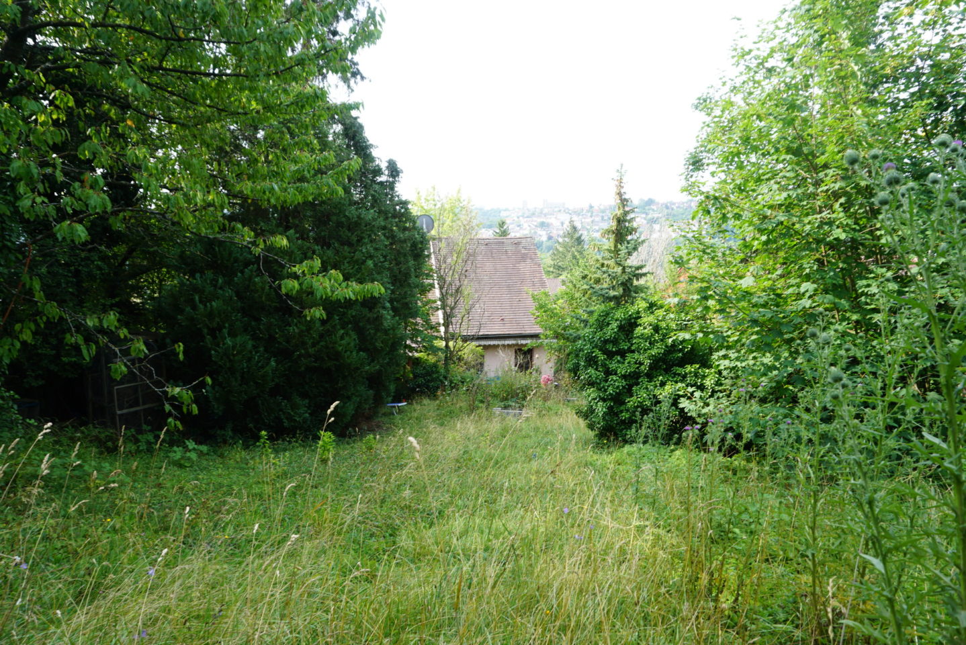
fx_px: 644
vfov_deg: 53.2
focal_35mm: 24
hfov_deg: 73.7
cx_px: 483
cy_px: 322
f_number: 5.6
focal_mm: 16
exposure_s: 1/60
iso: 100
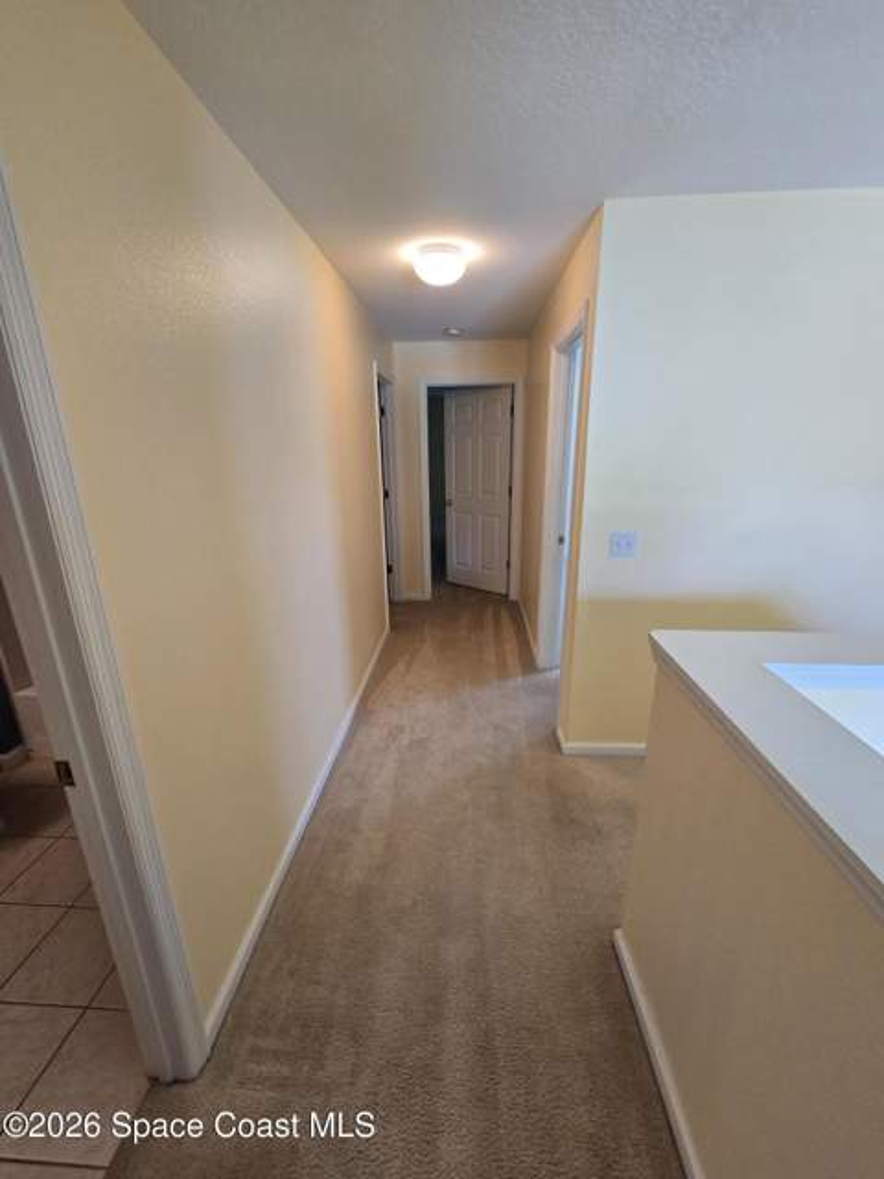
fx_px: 443
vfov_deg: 106.2
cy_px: 590
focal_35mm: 13
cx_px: 442
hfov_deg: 89.9
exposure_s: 1/60
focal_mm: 2.2
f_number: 2.2
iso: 160
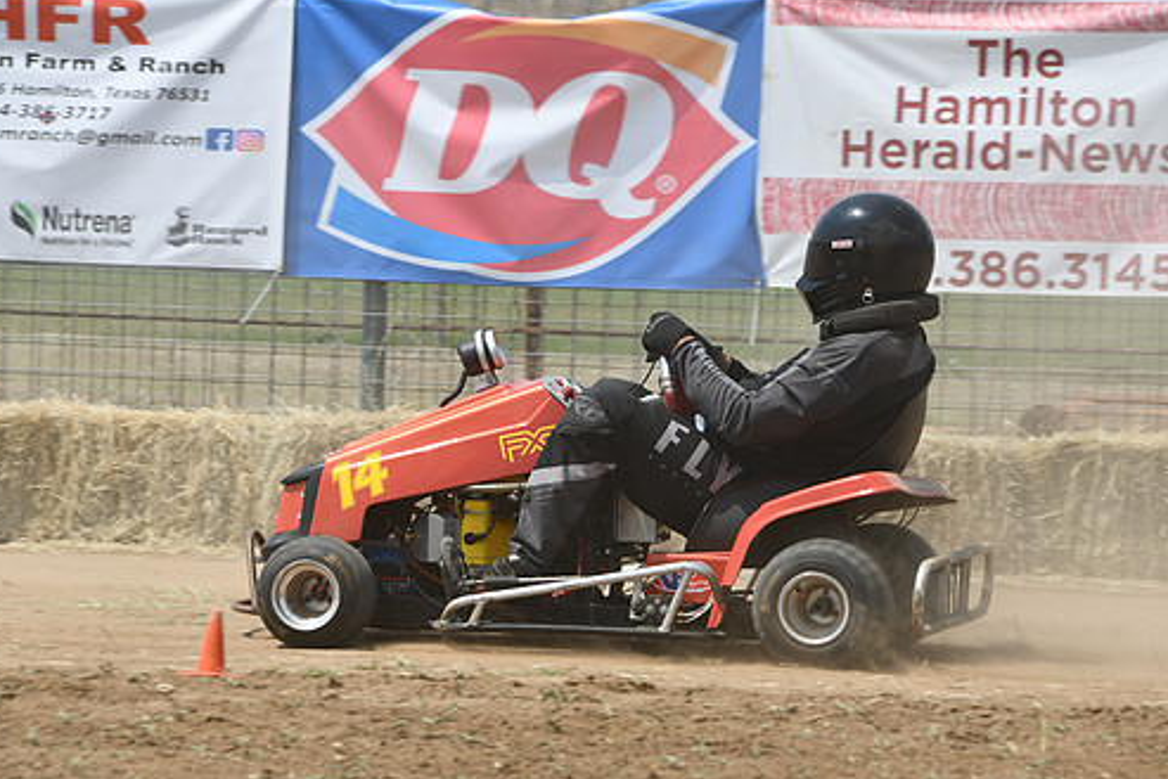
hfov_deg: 6.7
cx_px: 576
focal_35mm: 308
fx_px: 9995
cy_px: 390
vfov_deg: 4.5
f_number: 8
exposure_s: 1/500
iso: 125
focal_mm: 175
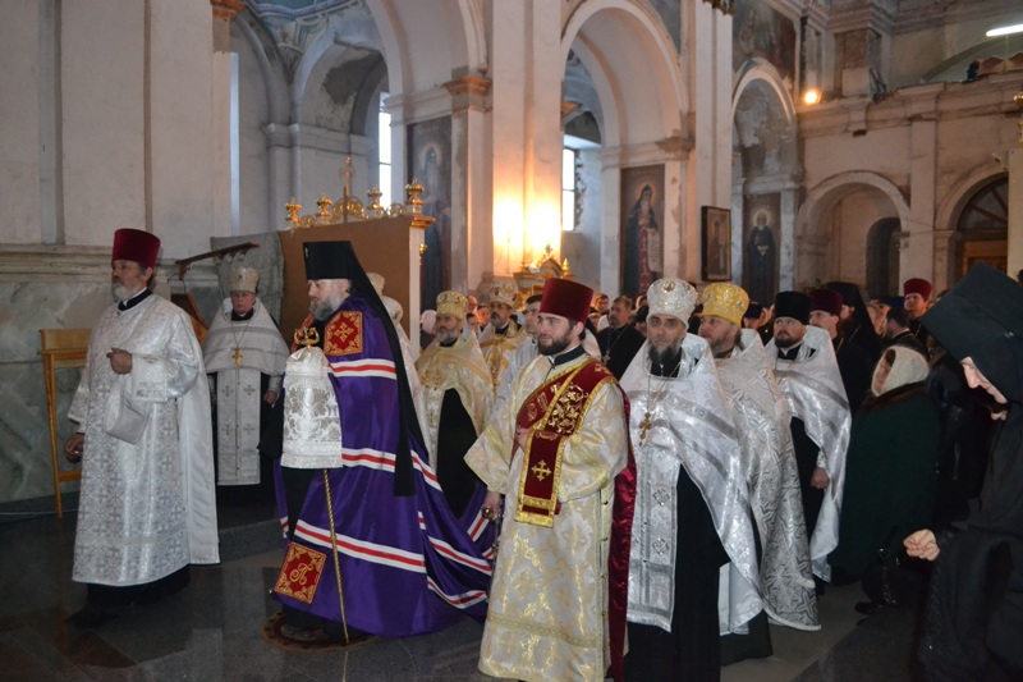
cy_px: 341
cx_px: 512
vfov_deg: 47.9
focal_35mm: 27
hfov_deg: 67.4
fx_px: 767
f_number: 3.5
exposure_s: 1/60
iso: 3200
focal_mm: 18
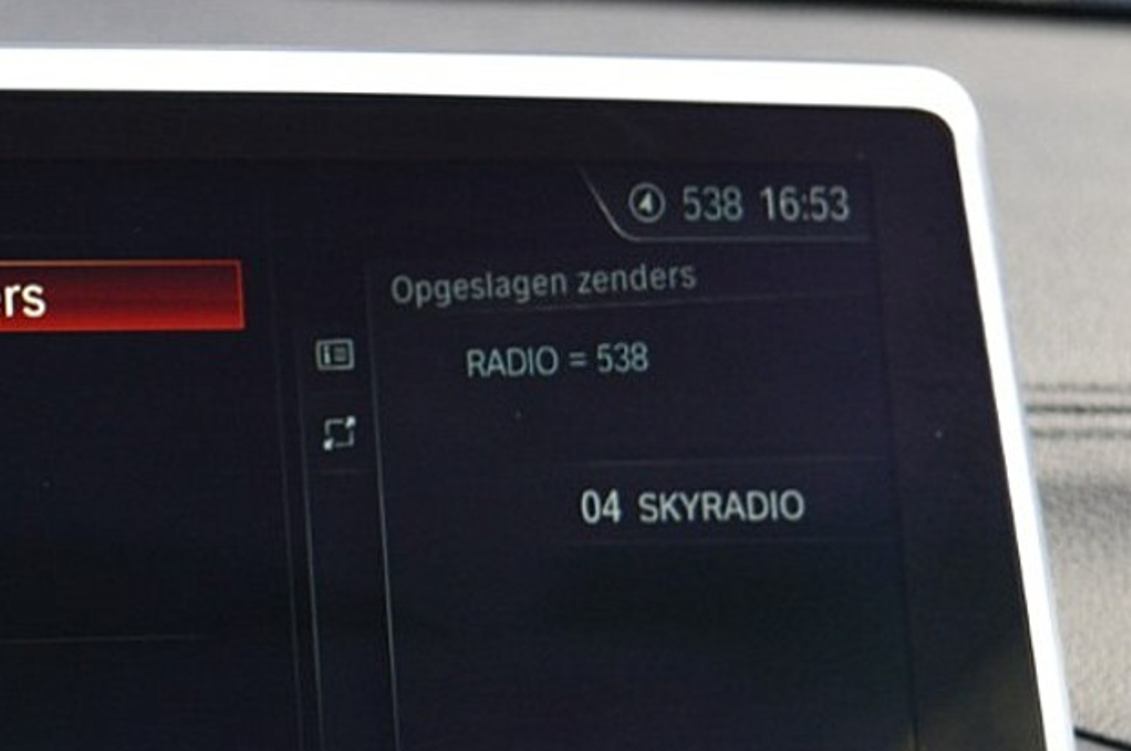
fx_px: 4017
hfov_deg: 15.6
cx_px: -82
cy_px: 432
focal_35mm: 128
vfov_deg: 10.7
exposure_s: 1/60
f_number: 6.3
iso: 800
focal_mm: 38
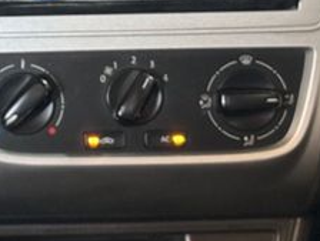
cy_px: -17
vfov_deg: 6.7
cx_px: -192
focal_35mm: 221
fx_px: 2047
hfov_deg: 8.7
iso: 400
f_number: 1.6
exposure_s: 1/30
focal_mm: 5.96
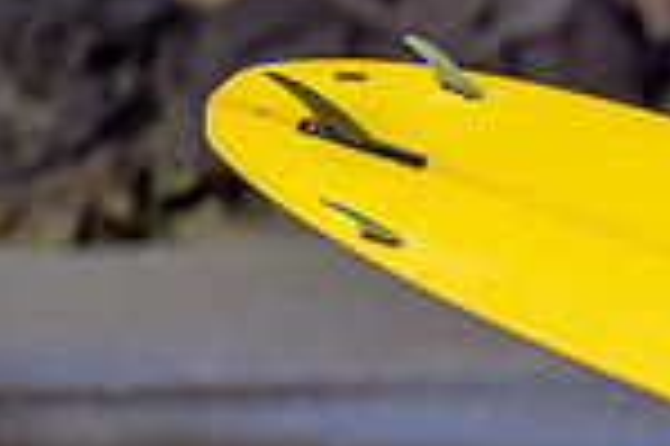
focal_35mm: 4370
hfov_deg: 0.5
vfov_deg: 0.3
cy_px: 750
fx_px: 81240
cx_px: 1120
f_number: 9
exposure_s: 1/2000
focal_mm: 1120
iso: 640
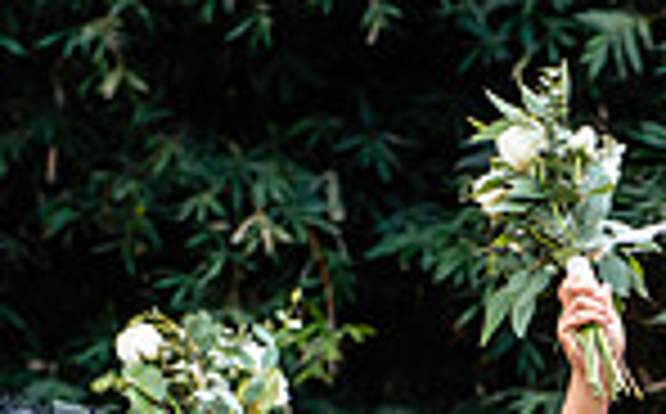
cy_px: 821
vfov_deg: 4.6
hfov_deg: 7.4
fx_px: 5074
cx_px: 1022
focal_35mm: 280
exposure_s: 1/160
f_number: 4.5
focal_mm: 70
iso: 400
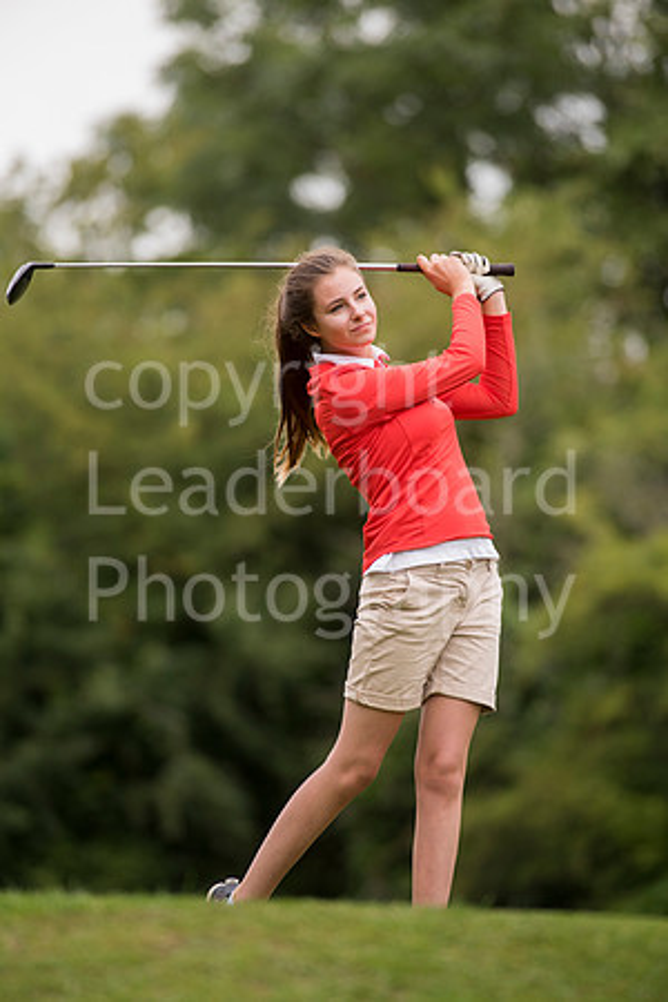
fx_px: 8349
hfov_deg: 4.6
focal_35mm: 300
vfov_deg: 6.9
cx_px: 334
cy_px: 501
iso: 400
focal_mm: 300
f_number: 5
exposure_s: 1/1250
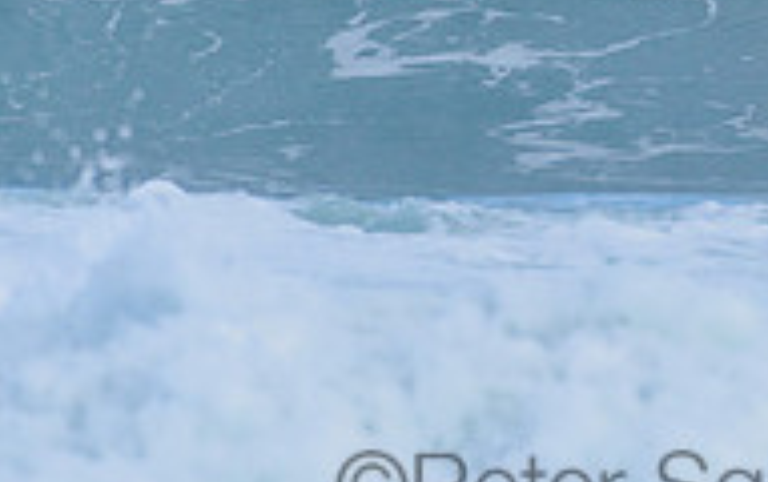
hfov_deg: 1.1
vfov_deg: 0.7
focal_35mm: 1893
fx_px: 39680
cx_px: 757
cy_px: -342
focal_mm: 500
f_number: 5.6
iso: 320
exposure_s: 1/2000
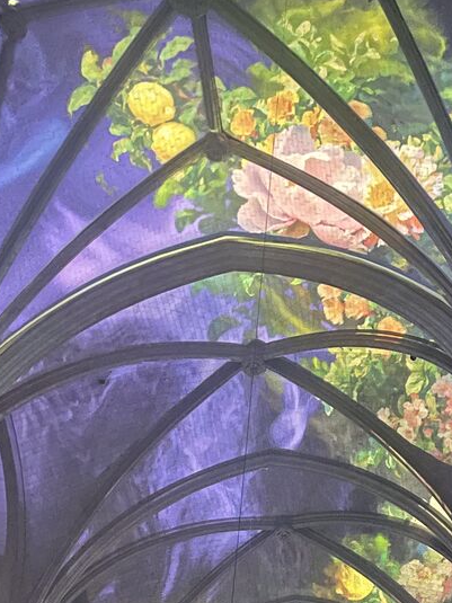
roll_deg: -3.2
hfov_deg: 21.6
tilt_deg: +34.1
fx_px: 1184
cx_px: 271
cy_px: 750
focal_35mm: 68
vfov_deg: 25.3
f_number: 1.6
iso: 640
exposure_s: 1/8
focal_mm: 4.2
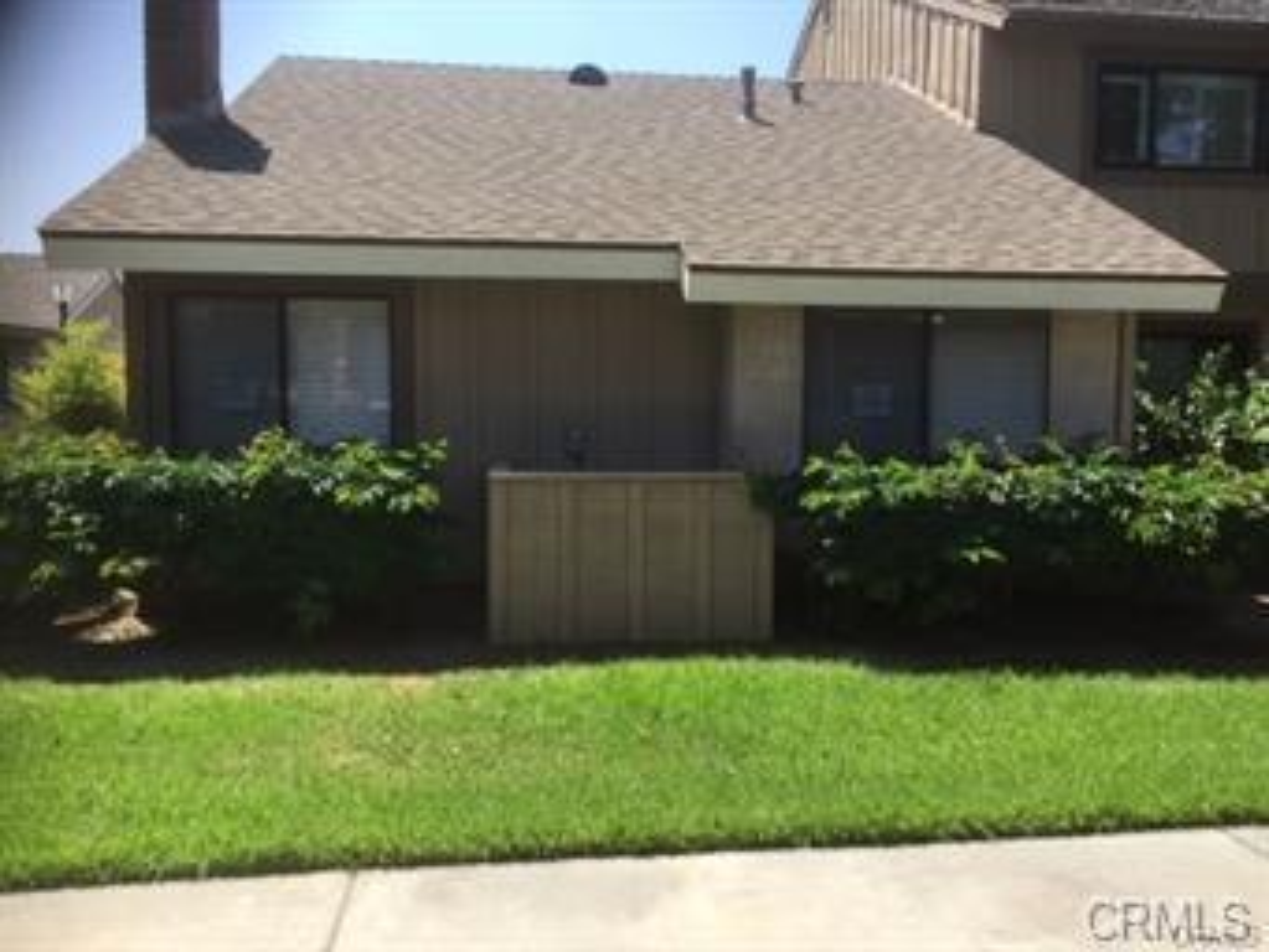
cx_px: 634
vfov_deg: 48.3
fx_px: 1063
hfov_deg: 61.6
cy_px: 476
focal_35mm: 29
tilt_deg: -2.0
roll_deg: -2.3
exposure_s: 1/920
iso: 32
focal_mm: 4.15
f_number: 2.2
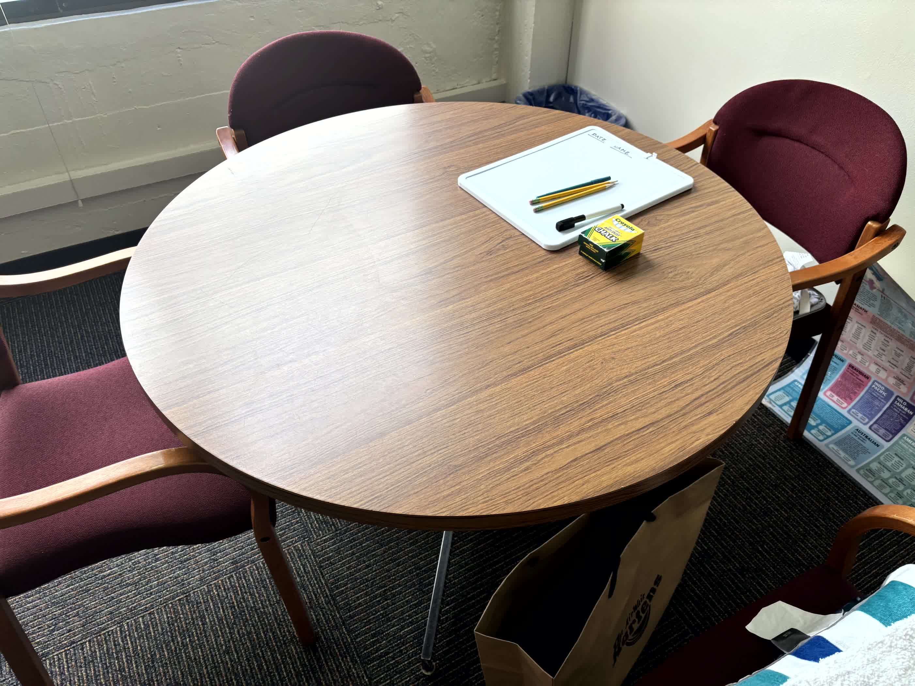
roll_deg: -0.5
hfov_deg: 67.3
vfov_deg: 53.1
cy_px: 343
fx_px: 687
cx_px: 458
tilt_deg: -40.4
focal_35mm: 26
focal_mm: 5.96
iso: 40
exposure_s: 1/169
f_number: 1.6
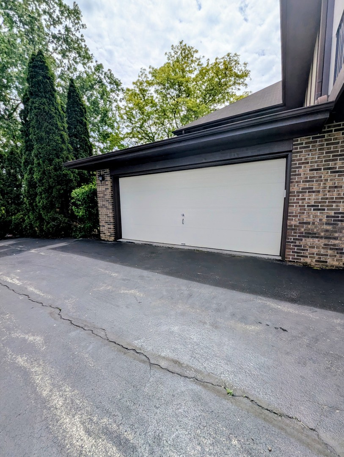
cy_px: 228
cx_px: 172
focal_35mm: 13
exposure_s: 1/2994
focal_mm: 1.95
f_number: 2.2
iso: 48
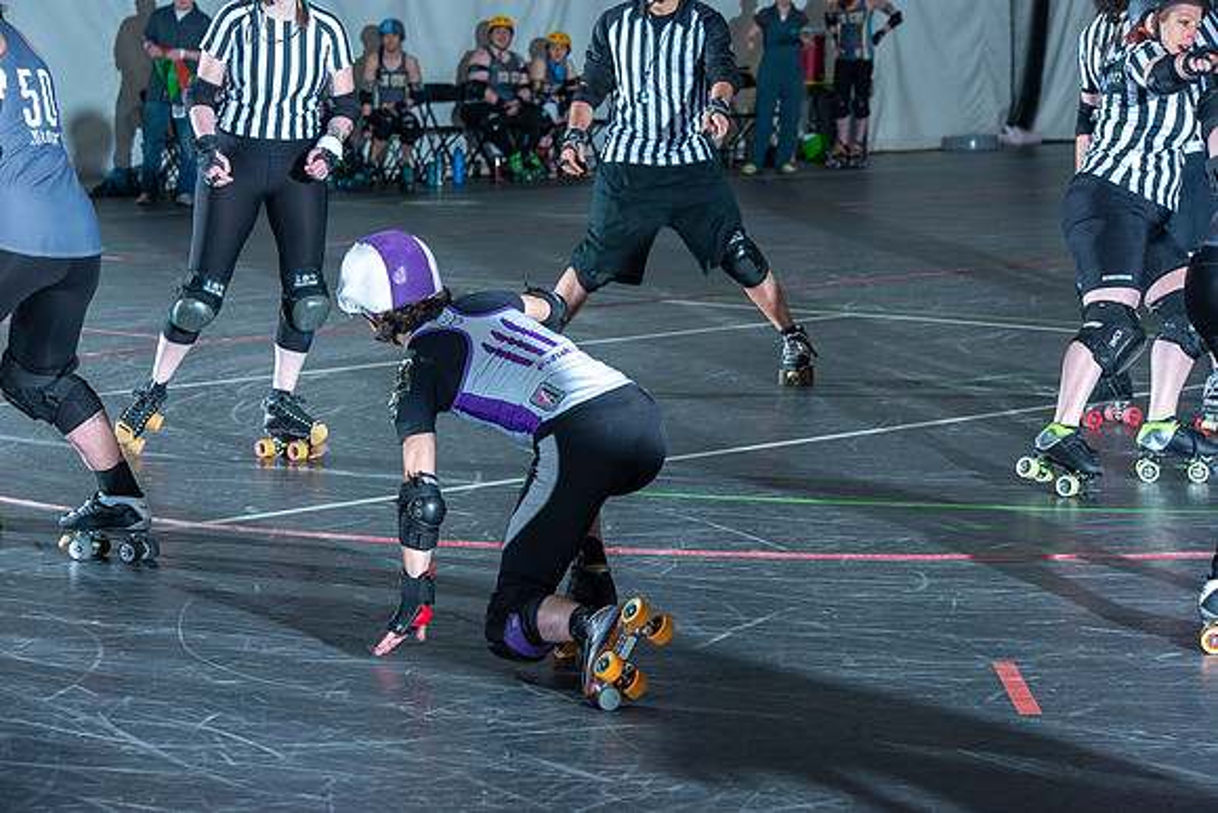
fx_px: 3790
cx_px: 609
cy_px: 406
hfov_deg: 18.3
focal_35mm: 112
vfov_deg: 12.2
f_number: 8
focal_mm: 112
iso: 800
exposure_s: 1/160
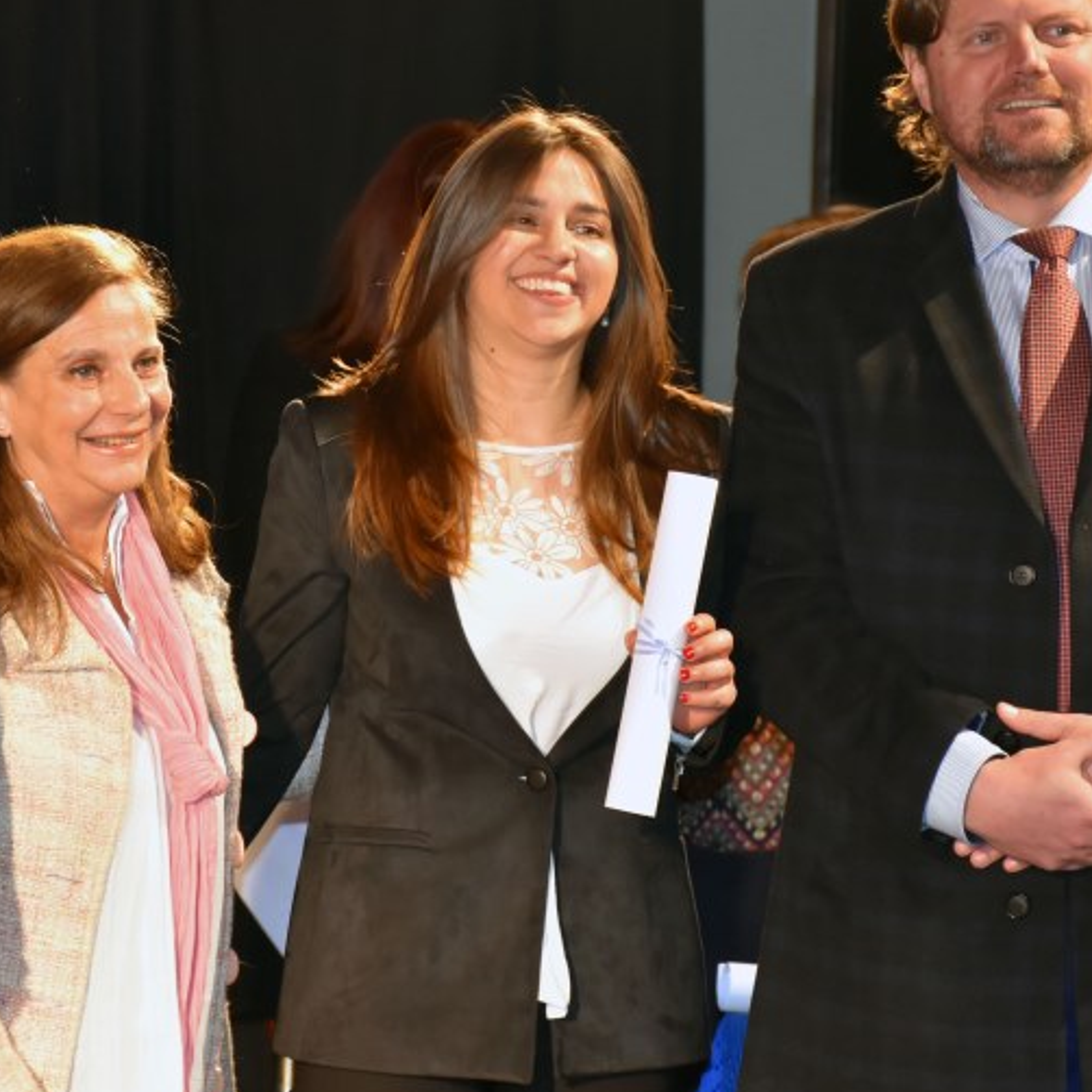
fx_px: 8352
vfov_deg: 7.5
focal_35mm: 234
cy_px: 440
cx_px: 505
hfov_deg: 7.5
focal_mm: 90
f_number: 5.3
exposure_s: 1/60
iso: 800
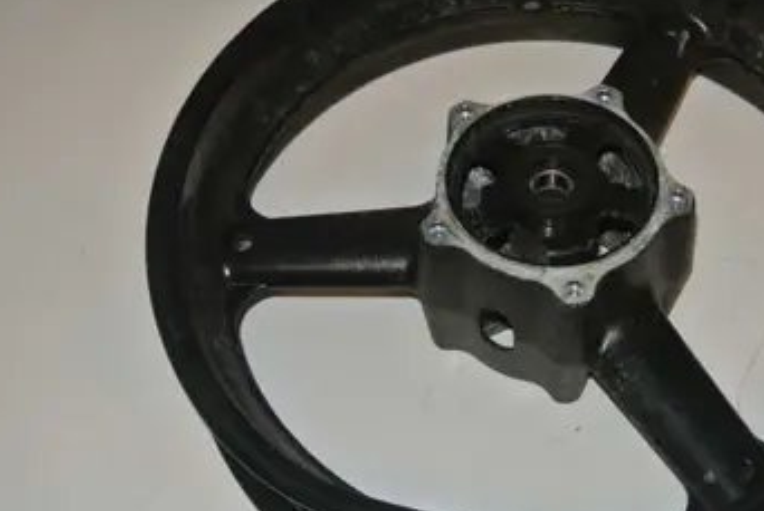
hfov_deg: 35.8
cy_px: 281
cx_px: 518
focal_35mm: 55
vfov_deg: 24.7
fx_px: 1169
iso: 200
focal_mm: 13.1
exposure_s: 1/60
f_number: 4
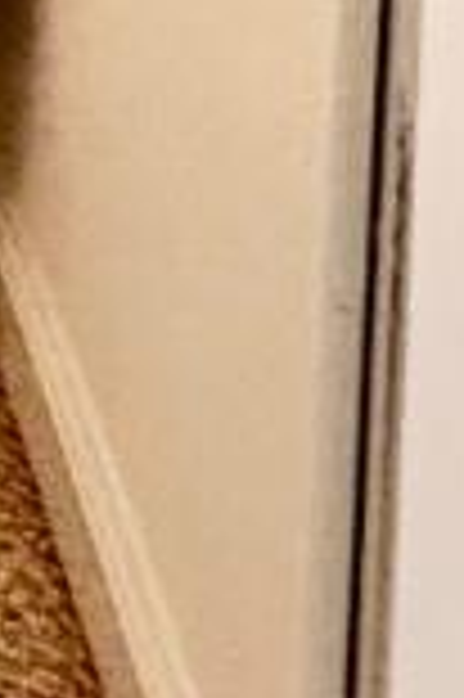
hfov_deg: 5.9
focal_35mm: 141
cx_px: -1969
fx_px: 2732
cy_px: -1443
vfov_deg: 10.2
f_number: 2.2
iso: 200
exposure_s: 1/60
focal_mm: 2.22
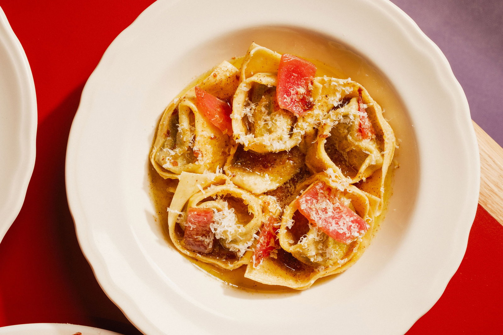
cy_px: 168
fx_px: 699
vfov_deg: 27.0
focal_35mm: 50
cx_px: 252
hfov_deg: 39.6
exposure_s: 1/250
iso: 200
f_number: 8
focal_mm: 33
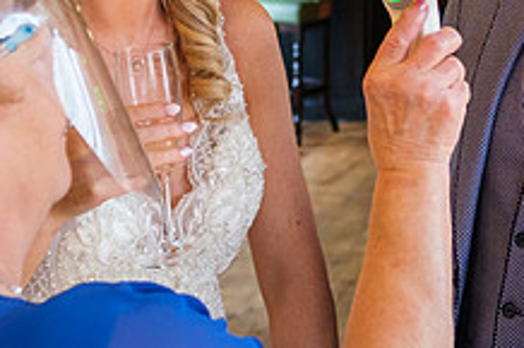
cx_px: 606
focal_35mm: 86
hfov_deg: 22.1
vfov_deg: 15.1
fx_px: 1251
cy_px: -117
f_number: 2.2
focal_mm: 16
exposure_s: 1/160
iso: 2000
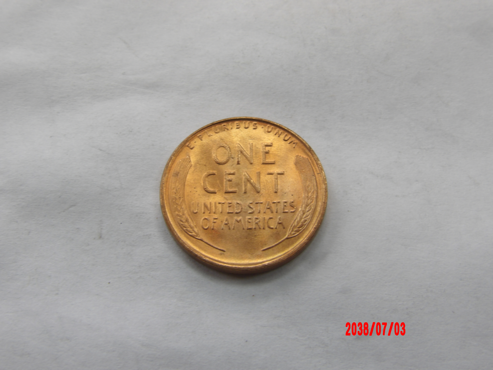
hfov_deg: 37.5
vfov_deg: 28.6
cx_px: 246
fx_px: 726
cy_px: 185
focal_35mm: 51
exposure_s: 1/34
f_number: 5.3
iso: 100
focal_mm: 9.2
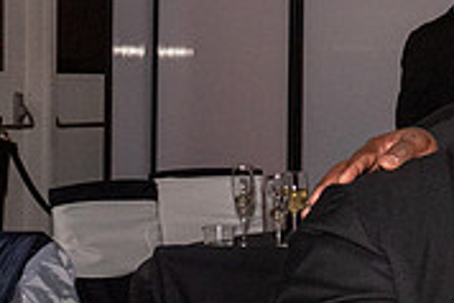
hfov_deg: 18.1
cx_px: 676
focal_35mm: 101
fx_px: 1275
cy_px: 116
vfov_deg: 13.6
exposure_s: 1/100
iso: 2000
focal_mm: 21
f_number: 9
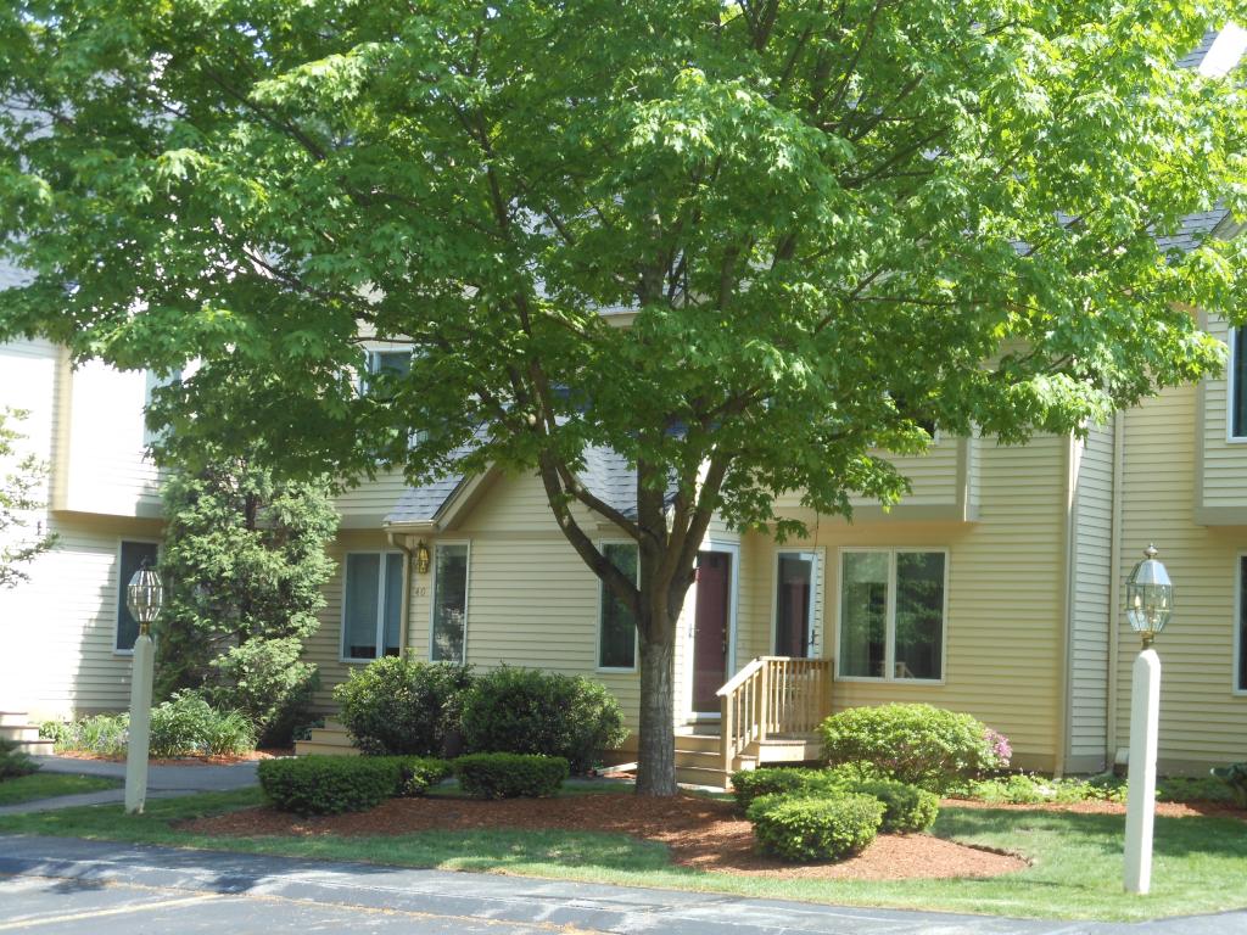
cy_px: 468
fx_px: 2378
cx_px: 624
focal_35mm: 66
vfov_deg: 22.3
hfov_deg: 29.4
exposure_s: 1/125
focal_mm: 11.7
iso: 80
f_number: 4.3
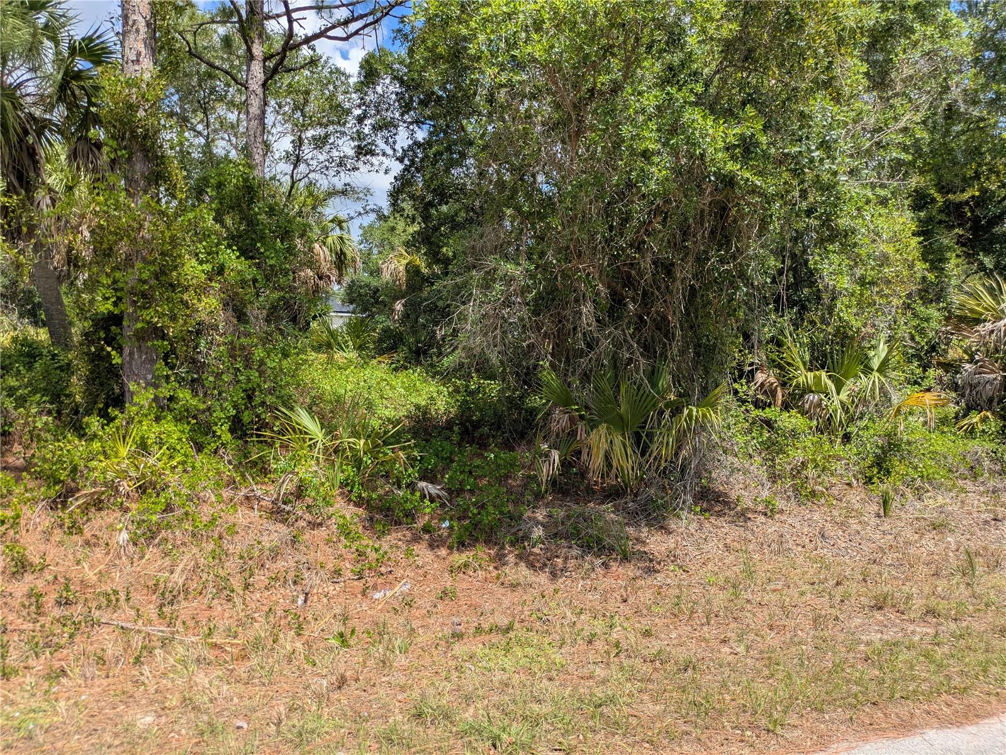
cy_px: 378
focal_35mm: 25
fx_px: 727
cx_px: 503
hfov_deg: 69.4
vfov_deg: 54.9
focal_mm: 5.43
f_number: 1.89
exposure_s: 1/1580
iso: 46
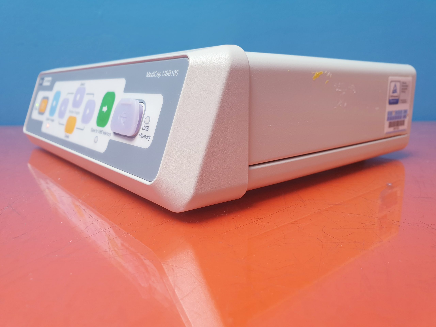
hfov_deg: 67.3
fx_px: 327
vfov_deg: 53.1
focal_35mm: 26
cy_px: 164
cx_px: 218
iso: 100
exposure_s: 1/50
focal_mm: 4.3
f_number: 2.4
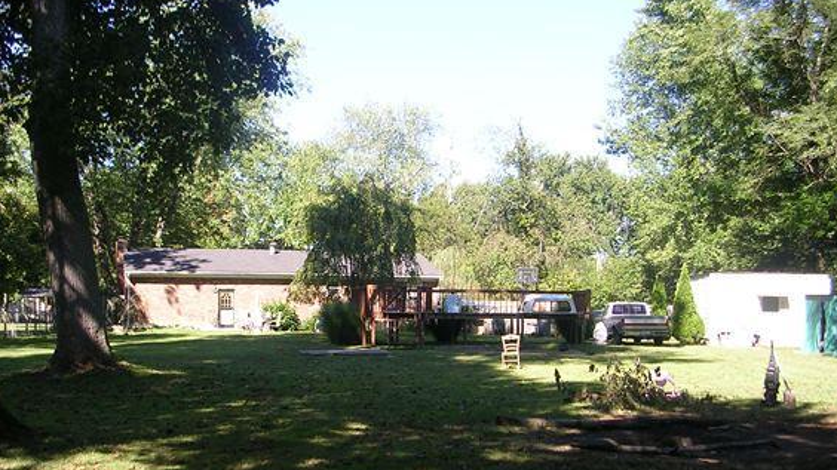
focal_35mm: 47
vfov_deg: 25.3
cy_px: 316
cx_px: 378
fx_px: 1043
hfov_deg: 43.7
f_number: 2.8
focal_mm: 5.8
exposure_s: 1/256
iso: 50
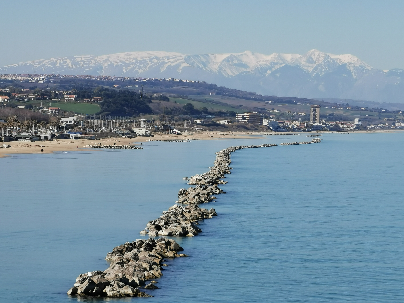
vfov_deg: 7.8
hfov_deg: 10.4
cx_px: 202
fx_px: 2217
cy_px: 152
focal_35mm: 190
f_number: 3.4
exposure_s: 1/919
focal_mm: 14.46
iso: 50
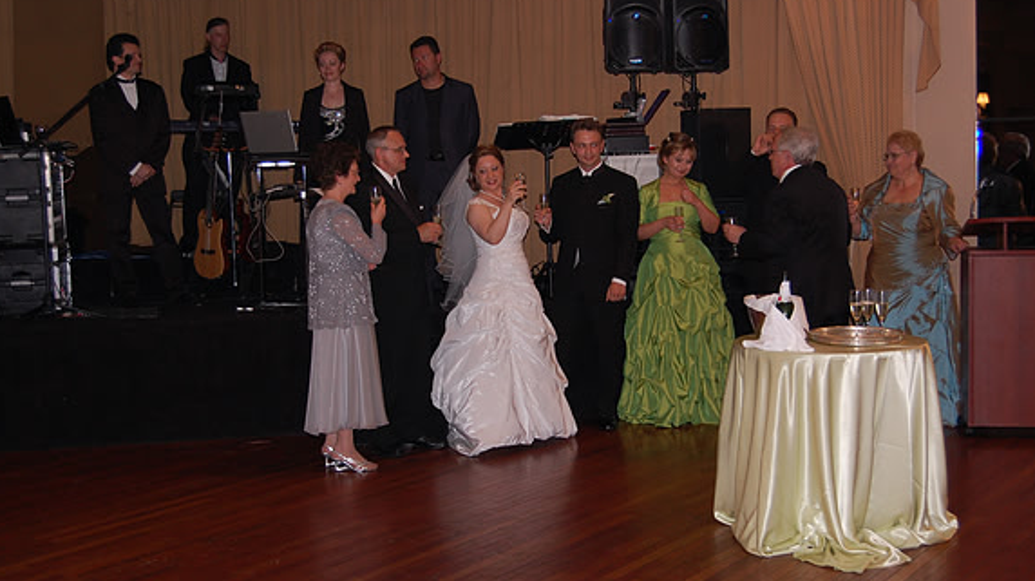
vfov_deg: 23.5
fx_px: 1399
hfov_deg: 40.6
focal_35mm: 51
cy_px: 279
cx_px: 516
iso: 400
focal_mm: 32
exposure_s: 1/60
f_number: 4.5
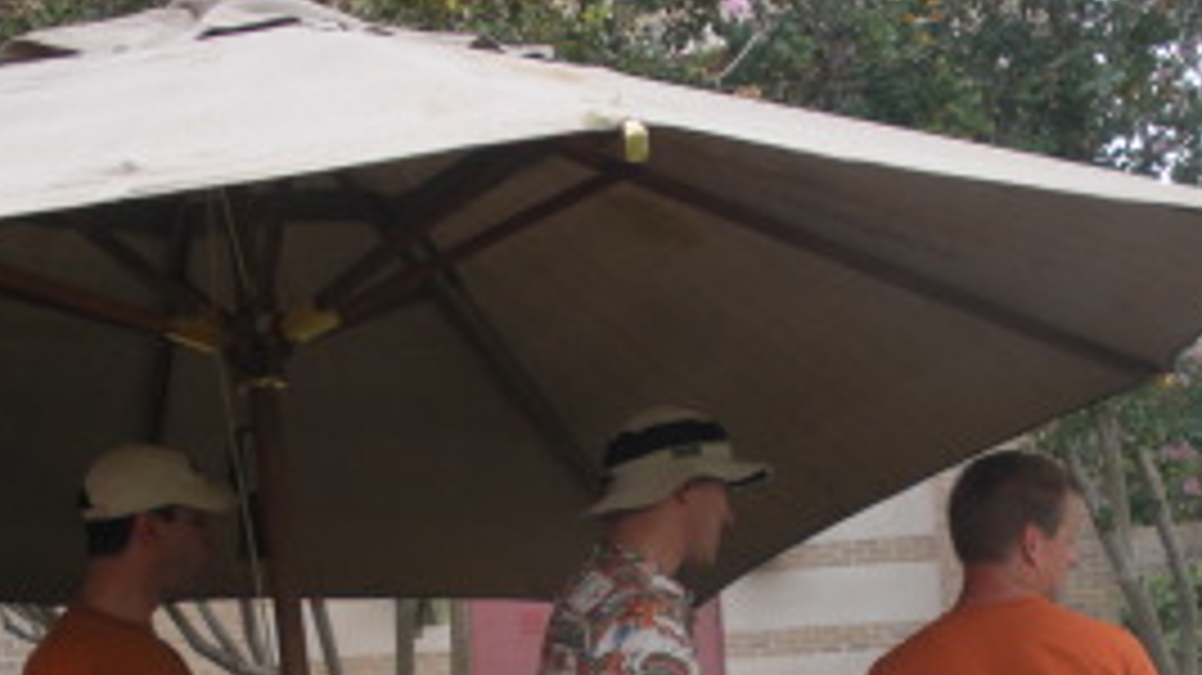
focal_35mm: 67
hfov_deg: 31.4
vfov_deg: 17.4
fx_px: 2135
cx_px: 671
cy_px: 734
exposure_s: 1/111
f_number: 3.5
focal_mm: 6.3
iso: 64
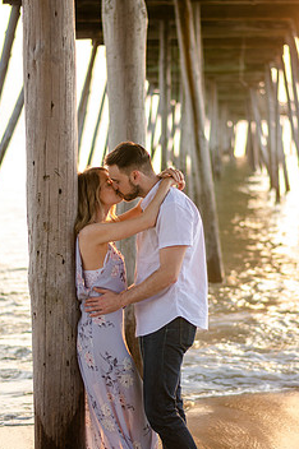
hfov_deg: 14.2
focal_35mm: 96
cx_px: 175
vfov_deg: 21.3
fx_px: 1198
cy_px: 233
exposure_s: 1/250
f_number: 1.8
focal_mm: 50
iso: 100
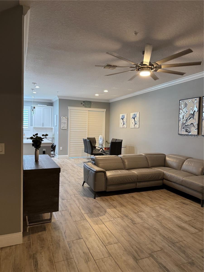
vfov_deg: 71.6
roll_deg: -0.5
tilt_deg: -5.7
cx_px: 102
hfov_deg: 56.8
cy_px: 136
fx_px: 189
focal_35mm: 24
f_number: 1.78
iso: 320
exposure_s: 1/60
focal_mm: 6.76
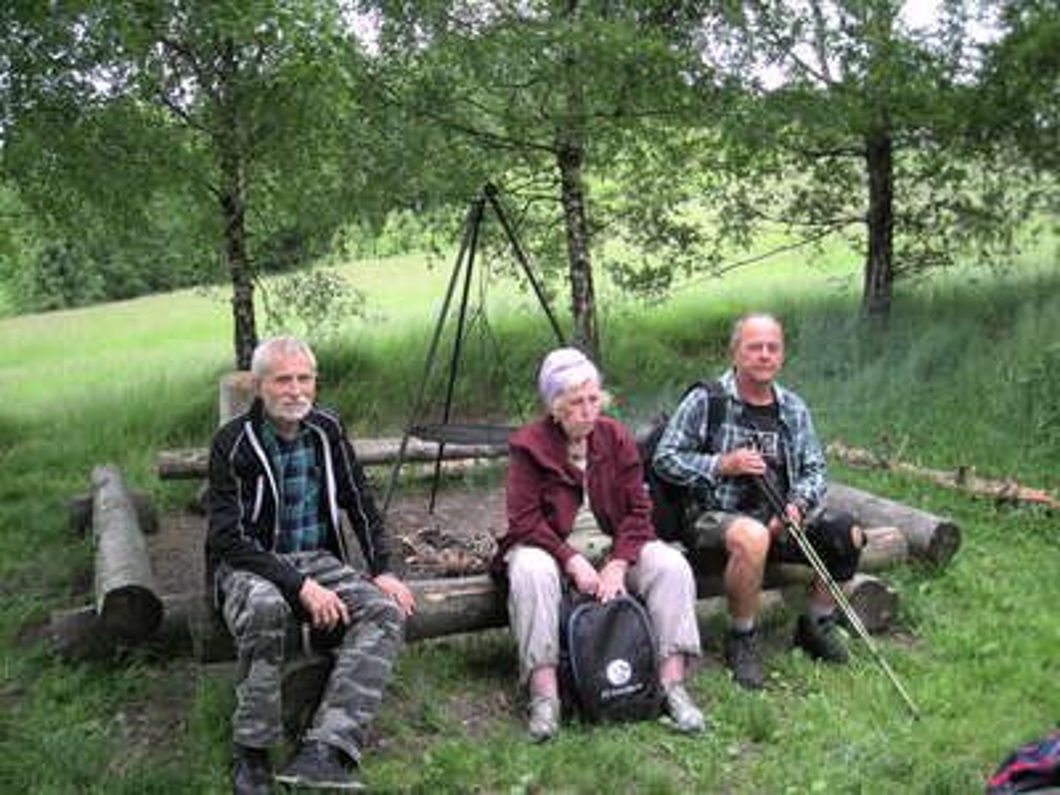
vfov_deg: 40.7
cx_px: 530
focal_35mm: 35
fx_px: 1072
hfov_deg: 52.6
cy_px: 398
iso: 50
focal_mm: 5.7
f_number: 2.8
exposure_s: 1/99.7
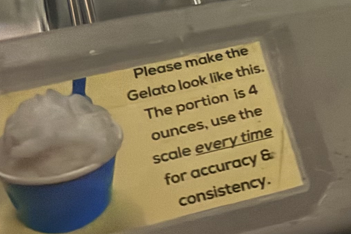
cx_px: 326
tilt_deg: -43.5
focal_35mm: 99
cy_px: -196
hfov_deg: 20.1
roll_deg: -13.8
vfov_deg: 12.5
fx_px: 965
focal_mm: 6.76
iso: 2000
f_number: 1.78
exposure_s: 1/9
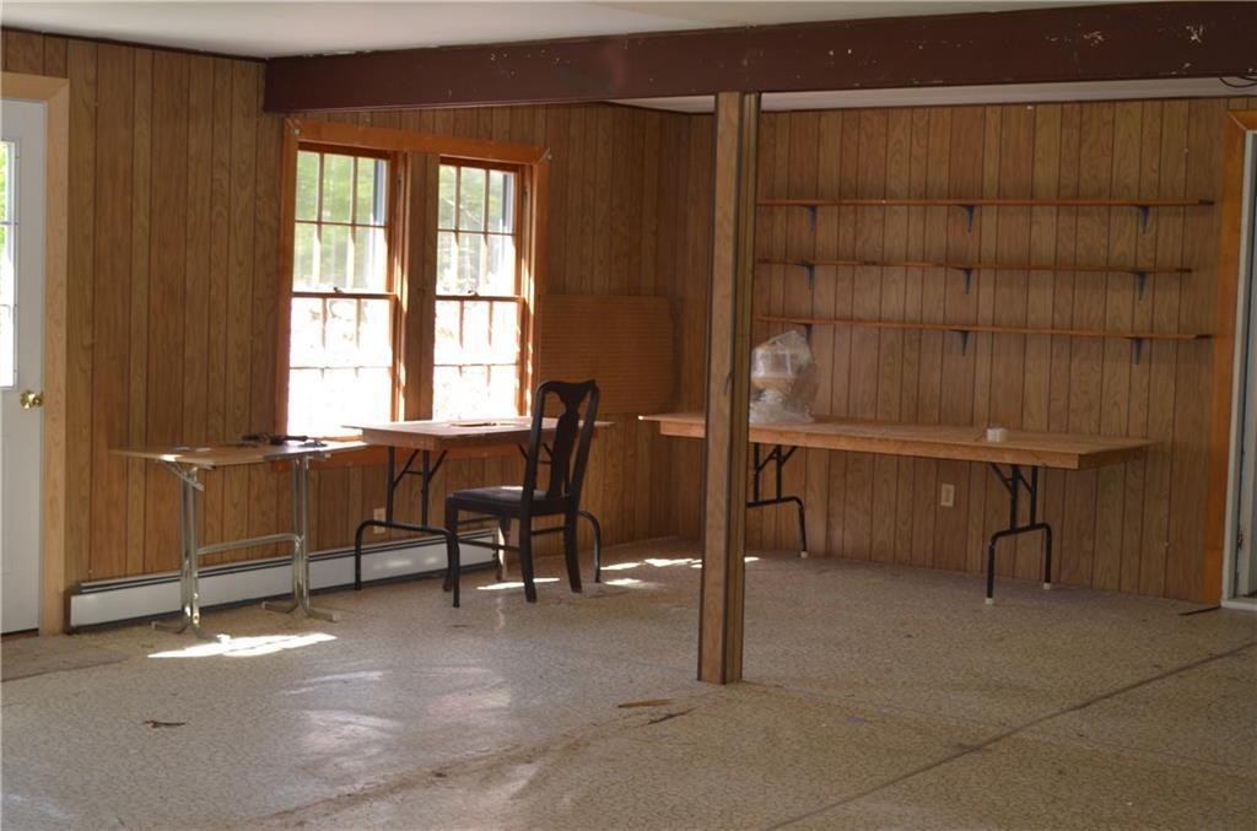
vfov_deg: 24.9
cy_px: 416
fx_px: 1881
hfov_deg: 37.0
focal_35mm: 54
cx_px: 628
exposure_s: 1/100
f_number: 5
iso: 400
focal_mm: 36
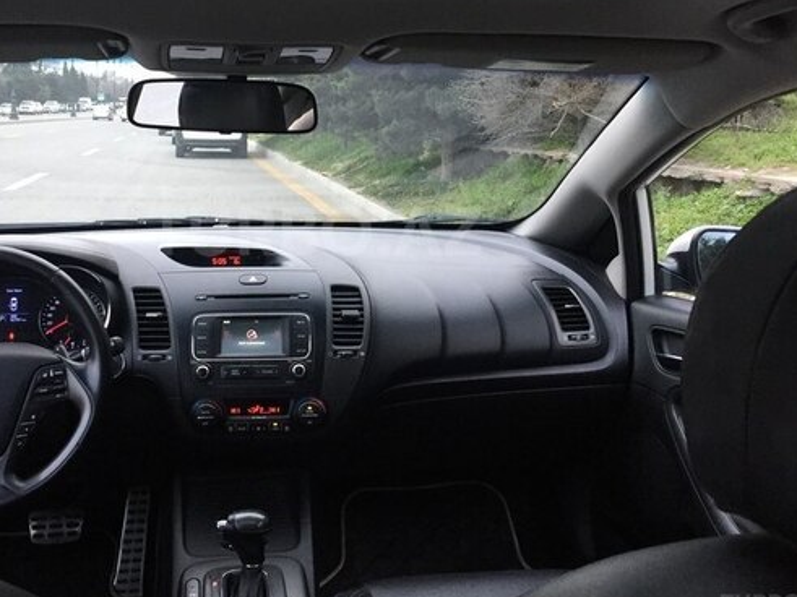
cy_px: 231
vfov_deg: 36.6
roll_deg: -2.5
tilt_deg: -8.0
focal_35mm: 39
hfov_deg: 47.6
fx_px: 898
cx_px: 315
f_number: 2.2
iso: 80
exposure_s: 1/33
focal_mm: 4.15
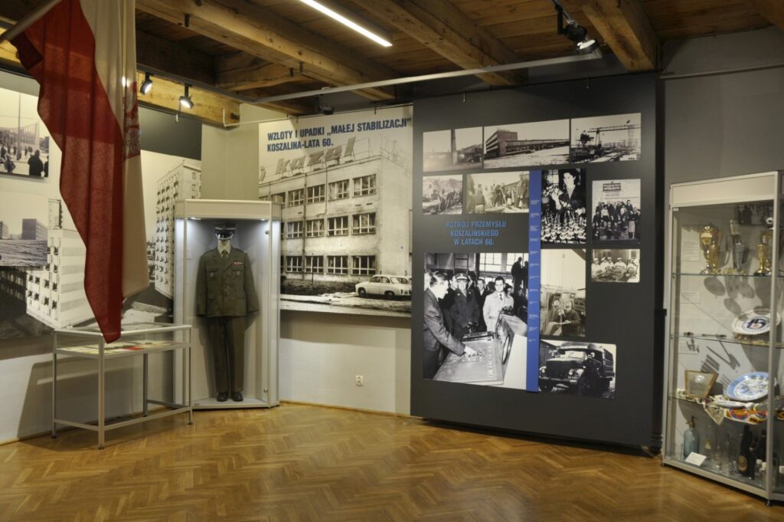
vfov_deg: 43.5
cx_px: 392
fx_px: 653
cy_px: 261
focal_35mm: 30
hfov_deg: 62.0
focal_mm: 20
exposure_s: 1/13
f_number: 8
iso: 250
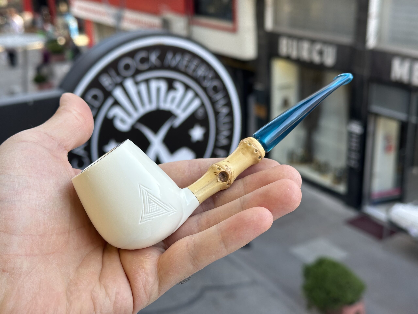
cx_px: 209
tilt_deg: -20.9
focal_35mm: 48
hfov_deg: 39.7
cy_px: 157
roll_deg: +1.7
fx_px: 580
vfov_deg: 30.3
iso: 40
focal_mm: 6.86
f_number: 1.78
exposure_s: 1/126
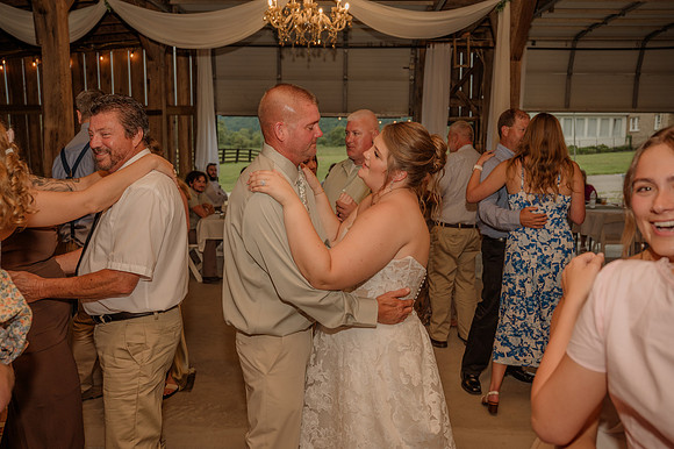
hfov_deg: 61.1
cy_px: 224
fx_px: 571
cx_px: 337
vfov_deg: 42.9
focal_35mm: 30
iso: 320
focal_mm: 30.5
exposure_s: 1/200
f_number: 4
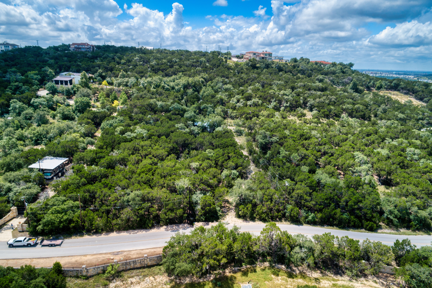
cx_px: 216
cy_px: 144
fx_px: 288
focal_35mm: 24
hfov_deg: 73.8
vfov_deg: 53.1
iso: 100
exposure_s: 1/160
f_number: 4.5
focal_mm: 8.8
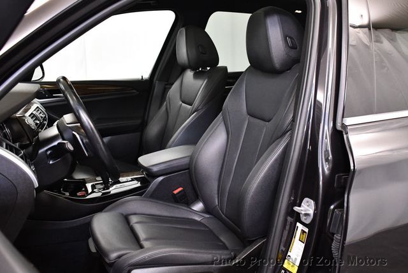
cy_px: 136
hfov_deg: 53.1
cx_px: 204
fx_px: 408
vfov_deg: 36.9
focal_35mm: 36
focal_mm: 18
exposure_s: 1/125
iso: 2200
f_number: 3.5
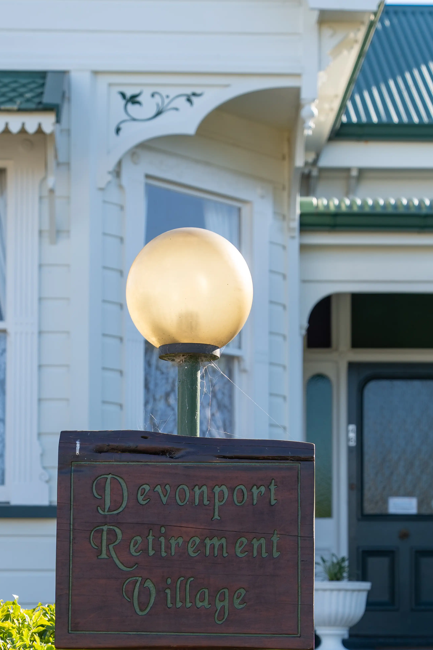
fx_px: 1894
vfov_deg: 19.2
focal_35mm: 105
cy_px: 538
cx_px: 192
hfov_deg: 13.0
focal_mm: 59
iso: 160
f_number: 3.2
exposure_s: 1/640
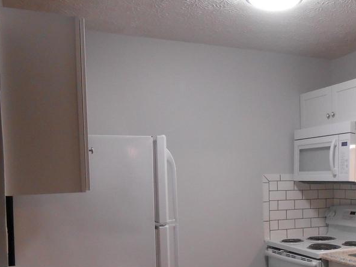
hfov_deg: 40.2
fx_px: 463
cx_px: 290
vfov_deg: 31.8
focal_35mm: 45
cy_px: 188
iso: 250
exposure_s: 1/30
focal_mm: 4.6
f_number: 3.5
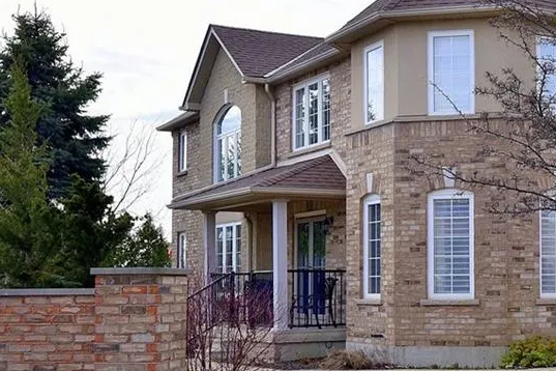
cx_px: 492
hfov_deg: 31.5
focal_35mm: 61
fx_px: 942
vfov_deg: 22.3
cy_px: 184
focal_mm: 32
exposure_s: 1/640
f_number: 13
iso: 500
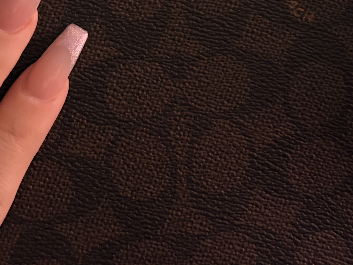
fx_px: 836
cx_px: 211
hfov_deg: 23.8
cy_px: -48
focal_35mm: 82
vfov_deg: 17.2
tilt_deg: -51.7
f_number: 1.6
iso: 1000
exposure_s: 1/30
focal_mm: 5.96
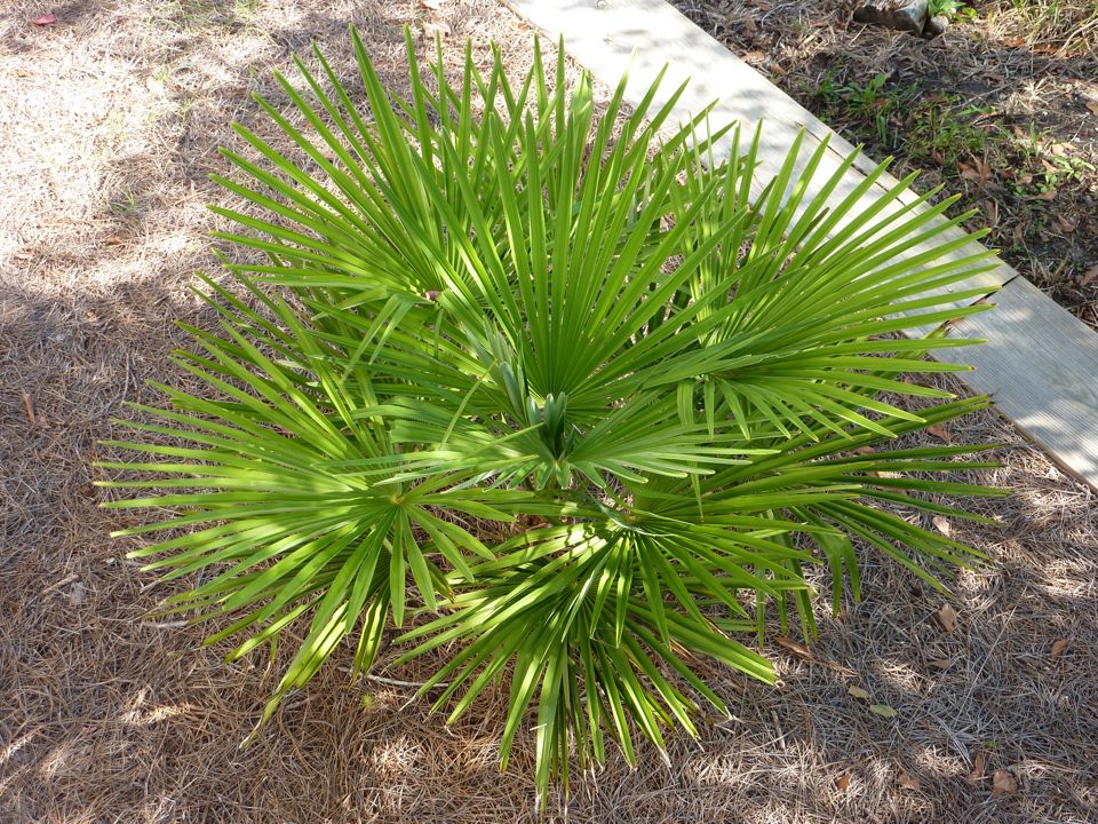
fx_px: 1745
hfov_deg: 34.9
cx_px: 549
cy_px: 412
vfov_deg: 26.6
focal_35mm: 55
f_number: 3.9
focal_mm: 9.1
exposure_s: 1/60
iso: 80
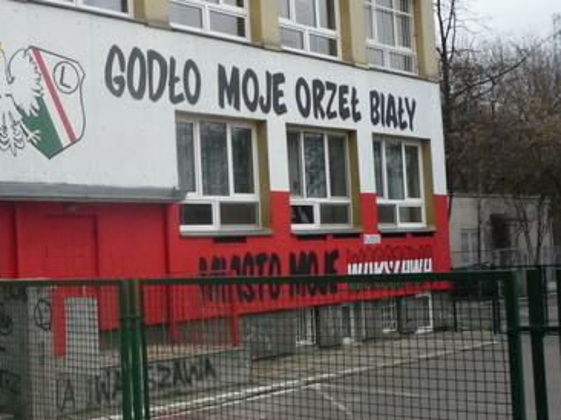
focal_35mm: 56
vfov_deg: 26.1
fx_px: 907
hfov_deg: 33.6
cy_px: 221
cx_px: 136
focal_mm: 5.2
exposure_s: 1/250
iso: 320
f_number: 3.3
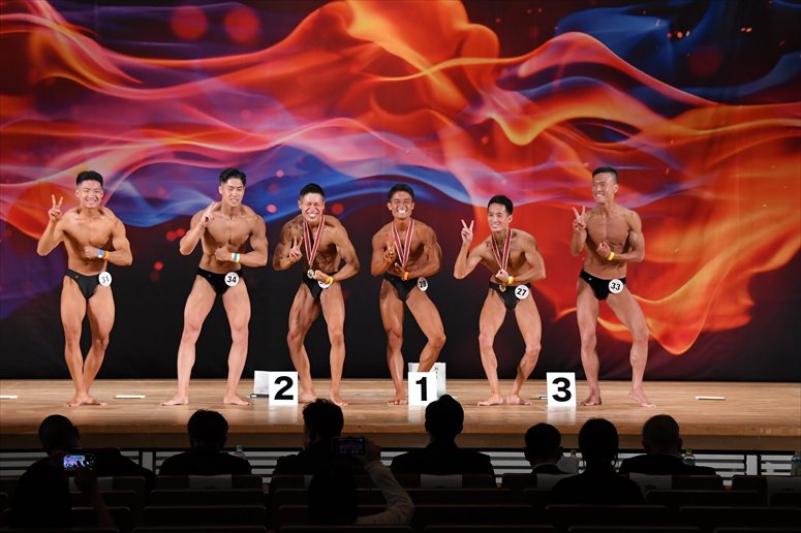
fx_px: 2824
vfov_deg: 10.8
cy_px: 266
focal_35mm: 127
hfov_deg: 16.1
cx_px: 400
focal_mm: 85
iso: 3200
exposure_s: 1/400
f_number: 5.6
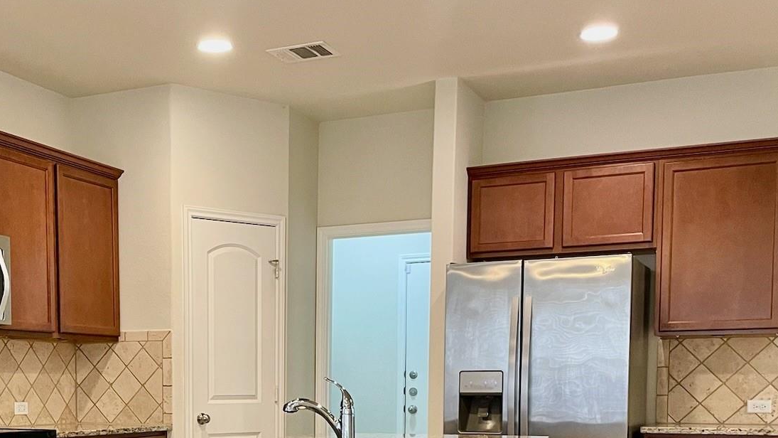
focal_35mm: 53
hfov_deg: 38.2
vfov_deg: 21.7
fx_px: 1093
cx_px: 202
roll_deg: -0.8
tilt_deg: -3.4
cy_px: 451
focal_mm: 4.2
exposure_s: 1/60
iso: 200
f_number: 1.6
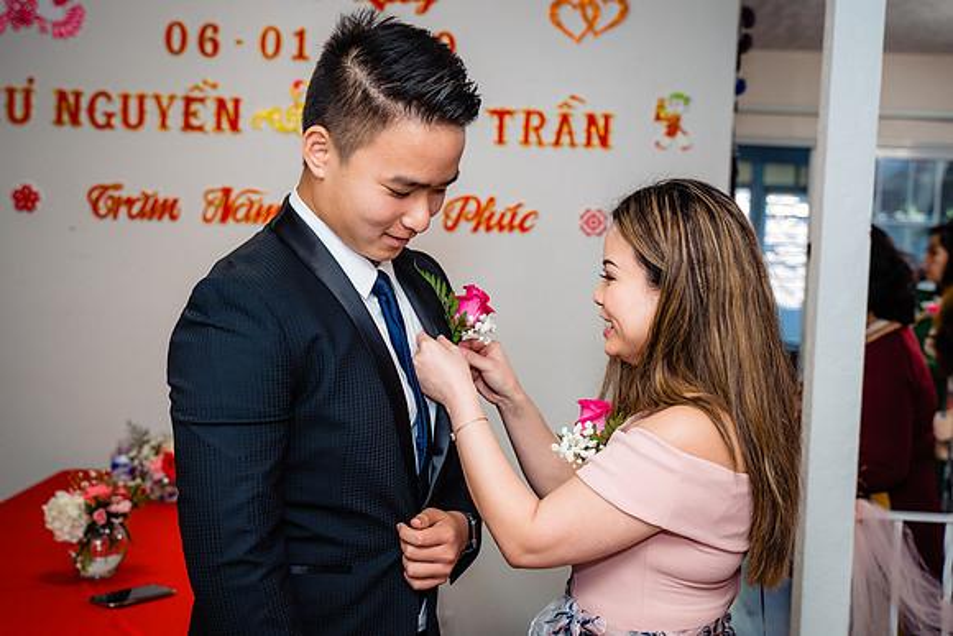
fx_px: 1338
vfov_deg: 26.7
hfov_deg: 39.2
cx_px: 472
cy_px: 290
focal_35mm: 51
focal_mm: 44
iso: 800
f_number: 4
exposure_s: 1/160
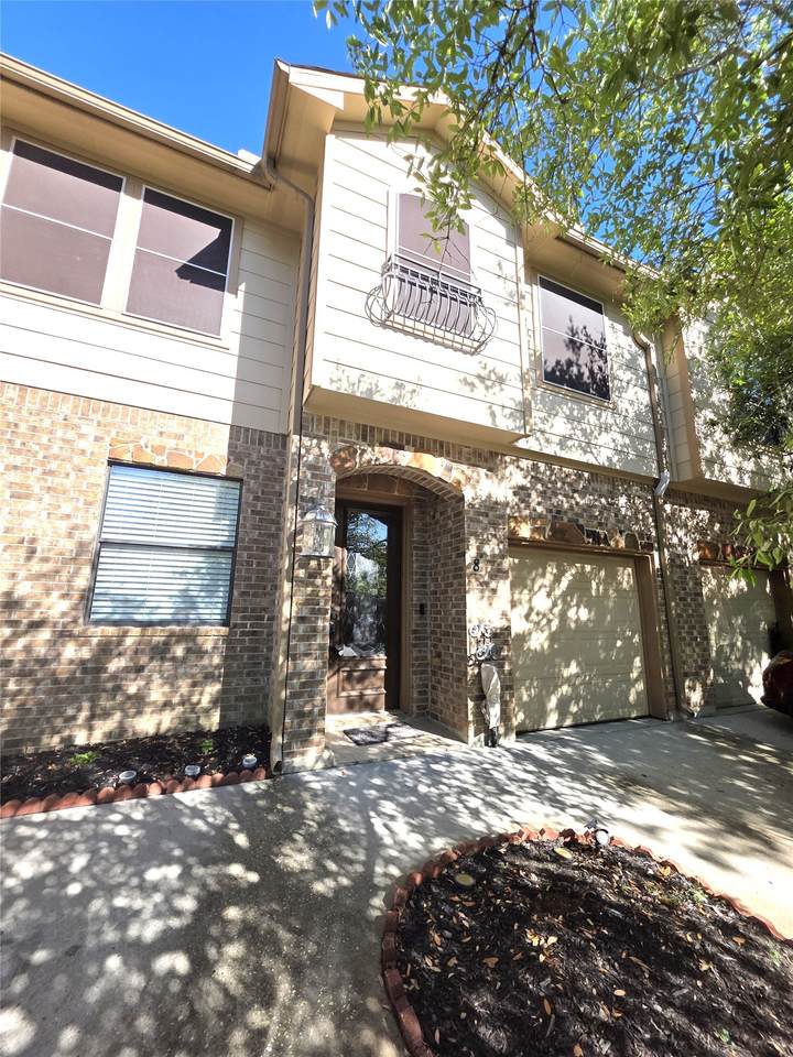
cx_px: 396
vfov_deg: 106.2
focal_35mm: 13
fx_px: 397
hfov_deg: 89.9
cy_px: 528
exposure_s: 1/1623
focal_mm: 2.2
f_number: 1.9
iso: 40
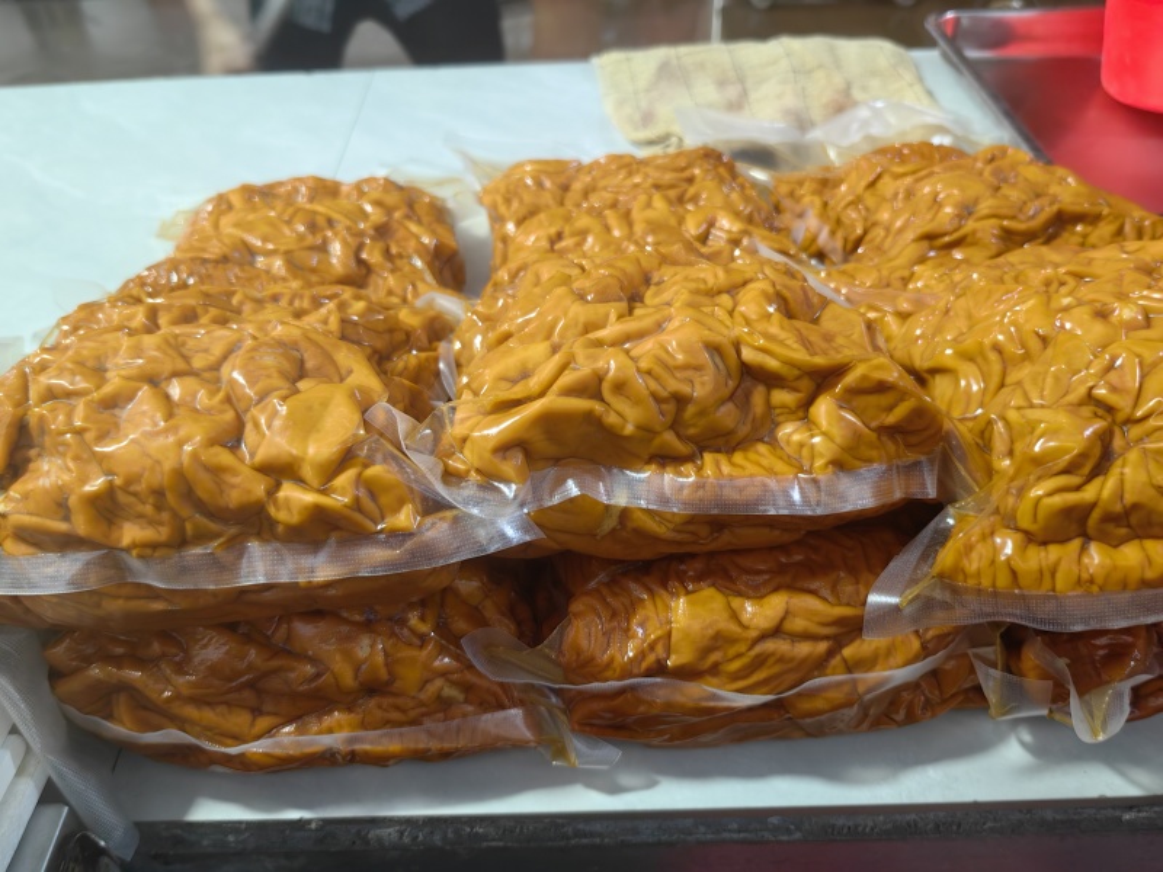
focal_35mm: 27
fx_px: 907
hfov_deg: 65.3
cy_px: 436
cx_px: 582
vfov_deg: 51.4
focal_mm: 5.75
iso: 100
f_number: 1.4
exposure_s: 1/50
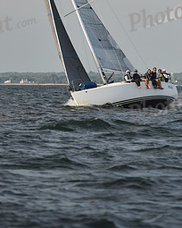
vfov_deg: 5.5
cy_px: -25
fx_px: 2370
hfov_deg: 4.4
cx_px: 83
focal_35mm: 352
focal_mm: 165
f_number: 4.5
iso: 250
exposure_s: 1/800
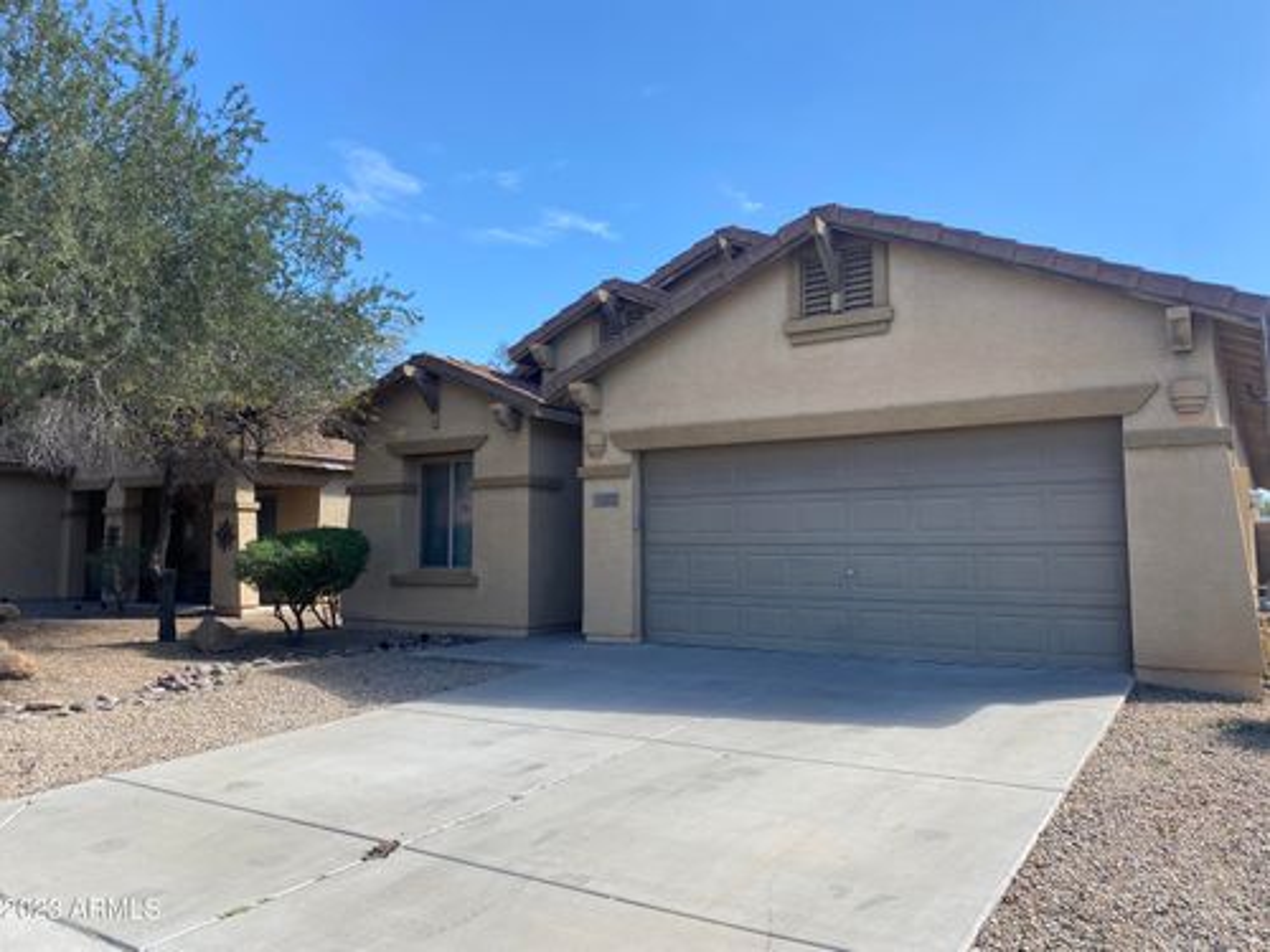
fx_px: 954
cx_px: 635
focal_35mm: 26
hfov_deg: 67.3
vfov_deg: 53.1
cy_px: 476
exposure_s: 1/1245
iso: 32
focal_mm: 4.25
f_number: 1.8
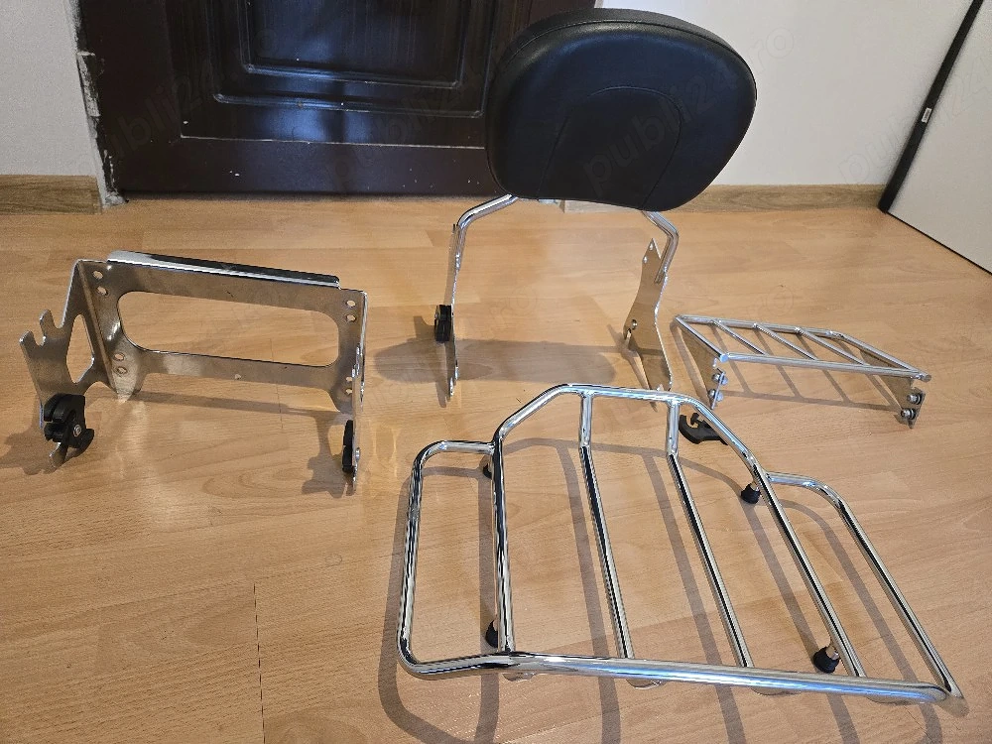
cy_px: 372
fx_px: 659
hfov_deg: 73.9
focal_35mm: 23
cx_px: 496
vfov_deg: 58.9
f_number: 1.8
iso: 640
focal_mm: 5.4
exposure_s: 1/101
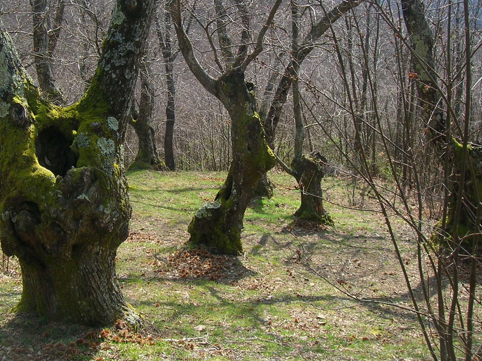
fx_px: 668
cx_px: 179
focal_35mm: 48
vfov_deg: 30.0
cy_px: 124
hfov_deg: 39.4
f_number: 4.9
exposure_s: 1/152
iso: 50
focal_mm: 5.7
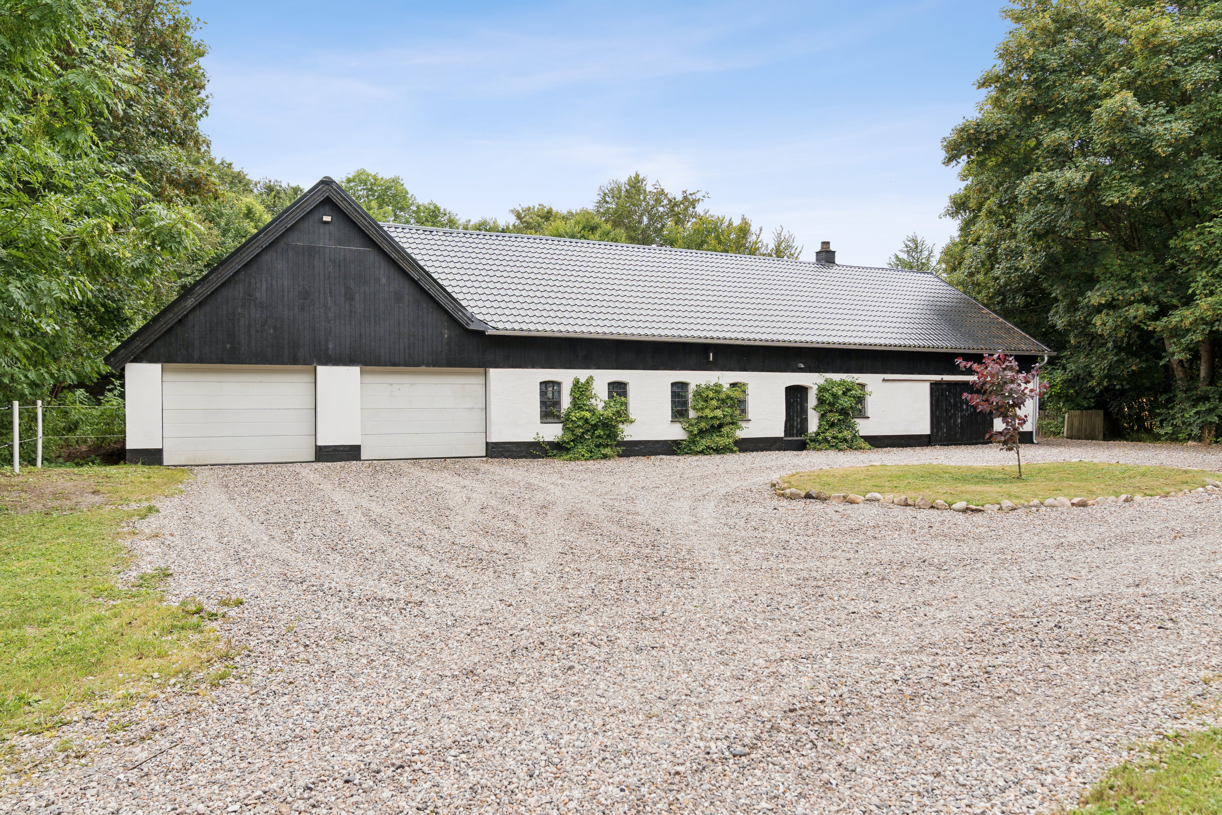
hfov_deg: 73.7
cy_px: 408
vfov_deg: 53.1
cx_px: 611
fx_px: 815
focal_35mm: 24
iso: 125
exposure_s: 1/250
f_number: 4
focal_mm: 24
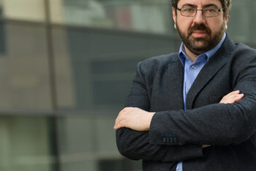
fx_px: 1543
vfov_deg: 6.3
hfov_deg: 9.5
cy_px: 66
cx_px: 169
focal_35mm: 217
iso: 1000
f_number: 5
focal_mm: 160
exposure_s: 1/640
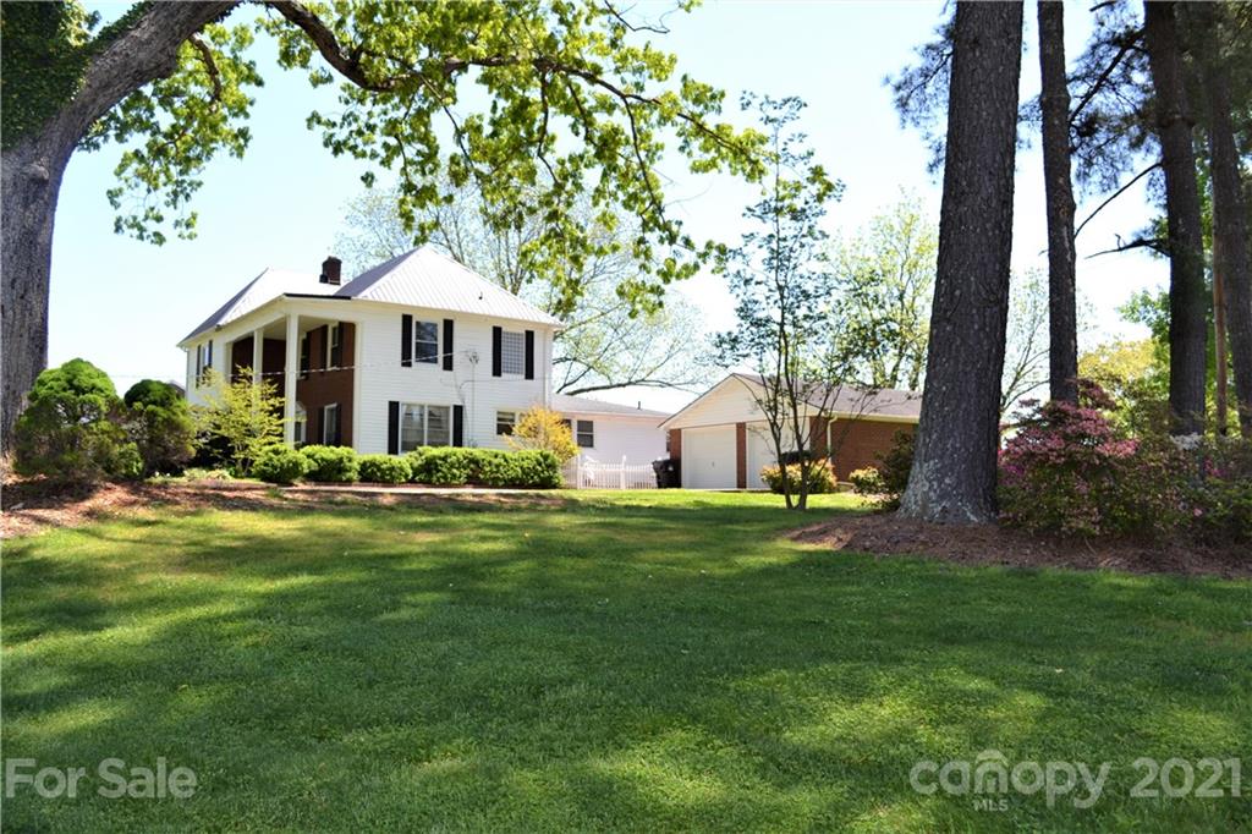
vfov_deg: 43.6
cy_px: 417
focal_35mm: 30
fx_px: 1043
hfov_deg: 61.9
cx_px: 626
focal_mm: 20
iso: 100
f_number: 5
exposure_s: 1/200
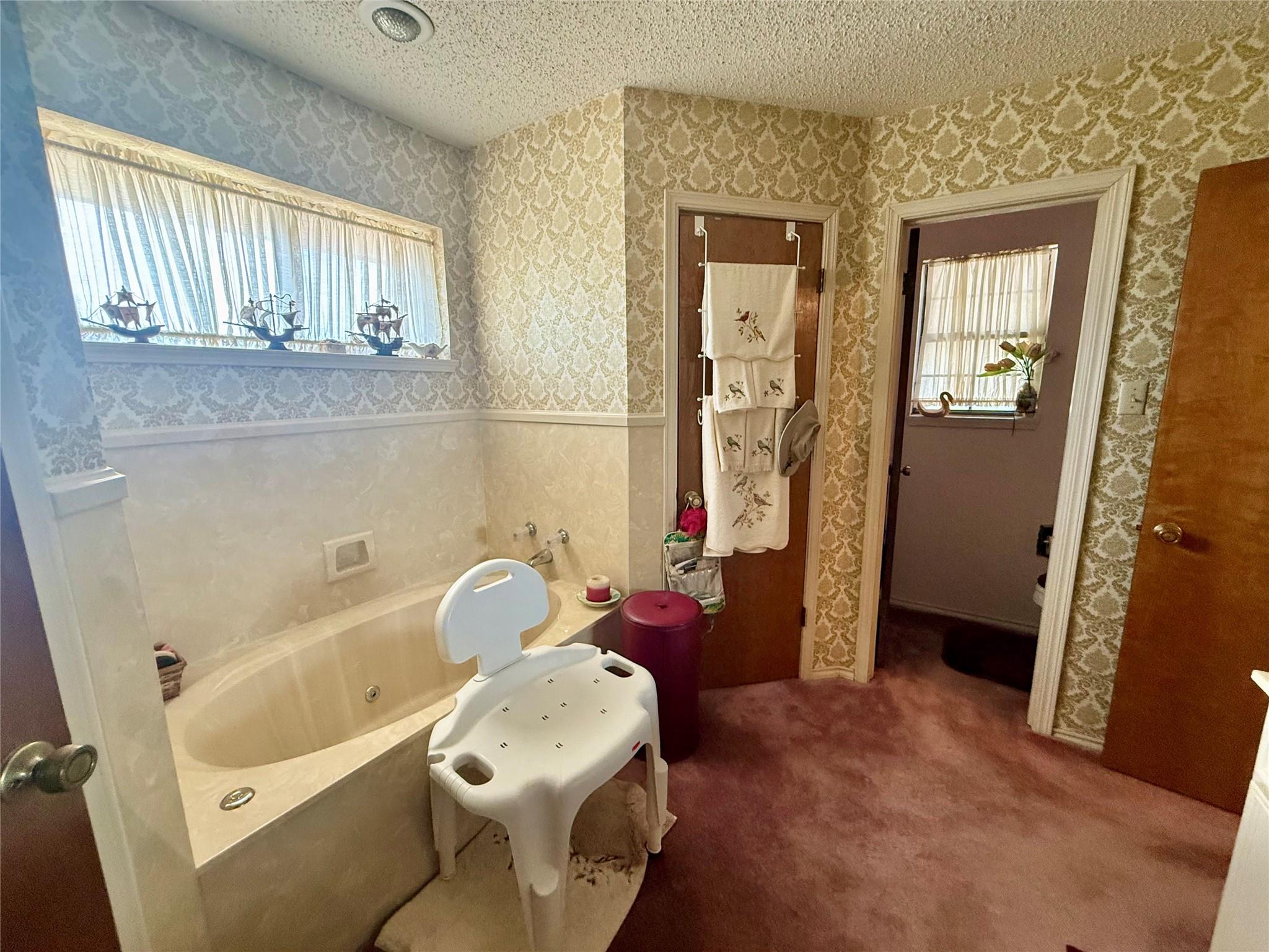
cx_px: 634
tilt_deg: -9.3
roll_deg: +1.6
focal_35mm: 14
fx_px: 513
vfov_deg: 85.7
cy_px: 476
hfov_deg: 102.1
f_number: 2.2
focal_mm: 2.22
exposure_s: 1/60
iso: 400
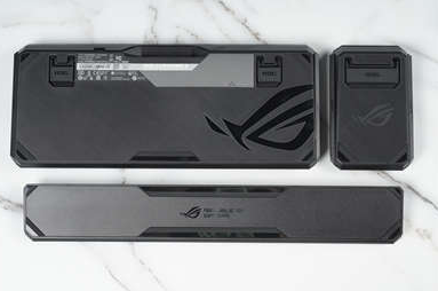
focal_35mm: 69
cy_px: 142
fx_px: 838
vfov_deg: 19.7
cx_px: 213
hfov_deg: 29.3
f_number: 11
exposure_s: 1/160
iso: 200
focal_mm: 44
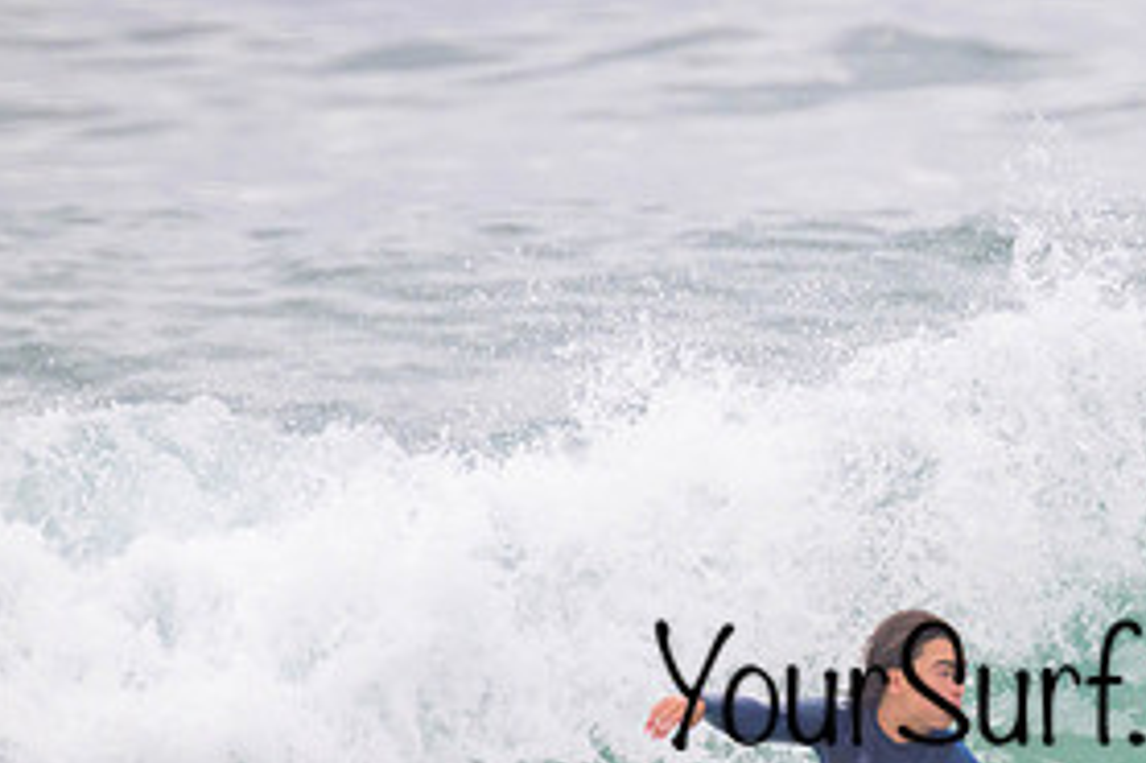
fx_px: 53160
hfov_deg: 1.2
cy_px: 650
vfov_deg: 0.8
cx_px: 1080
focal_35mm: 1671
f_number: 11
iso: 1400
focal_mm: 800
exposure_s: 1/2000
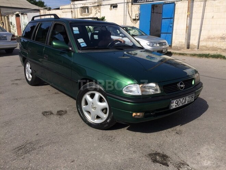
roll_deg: +0.1
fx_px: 189
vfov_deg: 48.2
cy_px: 85
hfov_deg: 61.7
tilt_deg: -18.0
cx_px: 113
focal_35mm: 29
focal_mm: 4.15
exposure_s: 1/2740
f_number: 2.2
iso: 32
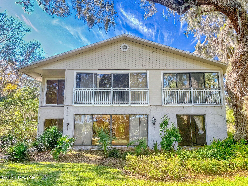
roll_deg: +0.0
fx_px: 186
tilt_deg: +9.1
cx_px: 124
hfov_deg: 67.3
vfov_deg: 53.1
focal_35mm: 26
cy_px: 93
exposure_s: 1/1366
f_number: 1.6
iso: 50
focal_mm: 4.2
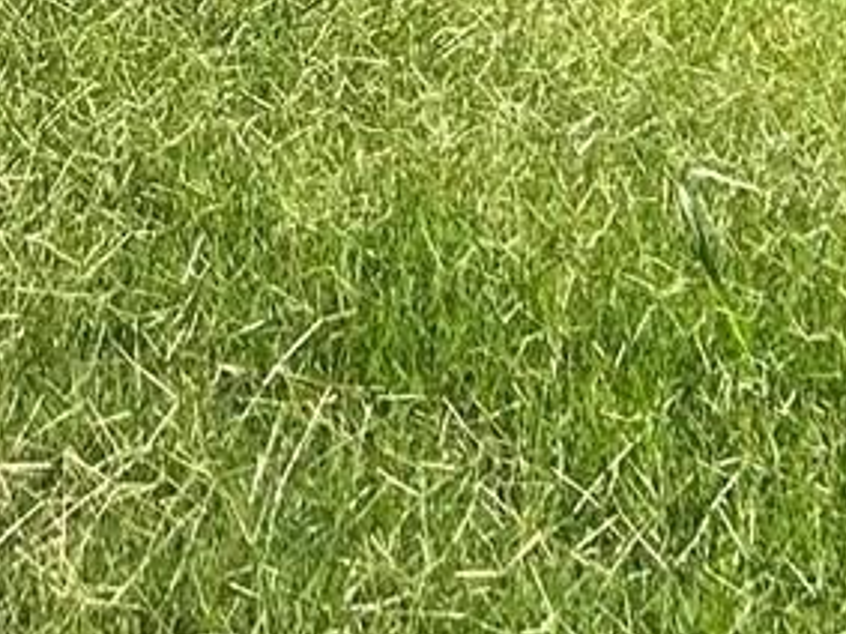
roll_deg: -5.6
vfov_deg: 7.1
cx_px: -263
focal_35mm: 188
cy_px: -1208
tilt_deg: -0.8
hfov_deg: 10.3
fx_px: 4593
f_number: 1.5
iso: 50
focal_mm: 5.7
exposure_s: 1/3704
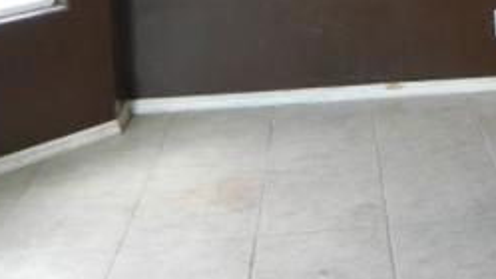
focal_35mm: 84
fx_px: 1105
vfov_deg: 13.4
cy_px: -167
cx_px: 482
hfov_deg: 24.3
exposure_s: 1/37.6
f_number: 3.5
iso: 160
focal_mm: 5.4
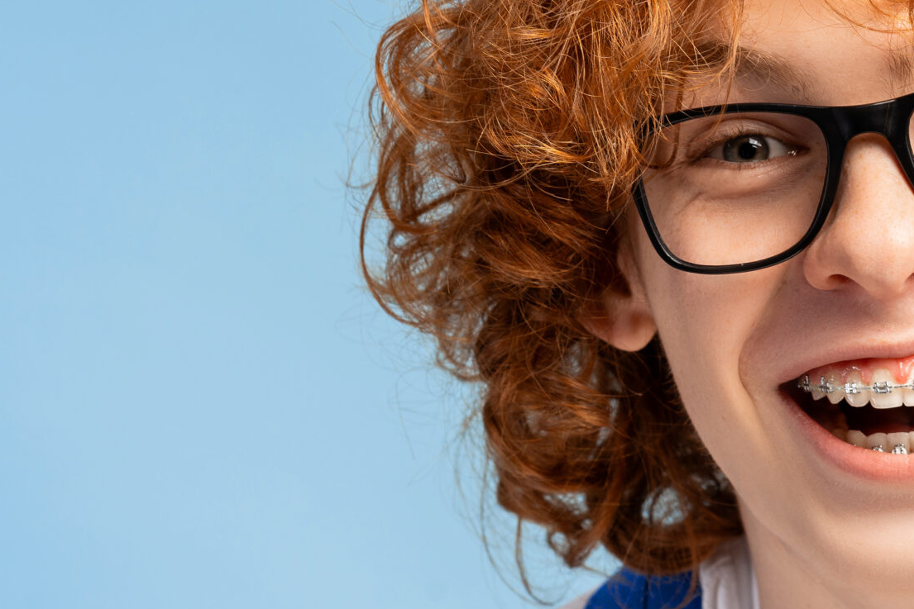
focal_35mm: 197
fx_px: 5002
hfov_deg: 10.4
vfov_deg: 7.0
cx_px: 922
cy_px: 412
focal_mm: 85
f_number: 8
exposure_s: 1/200
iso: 200
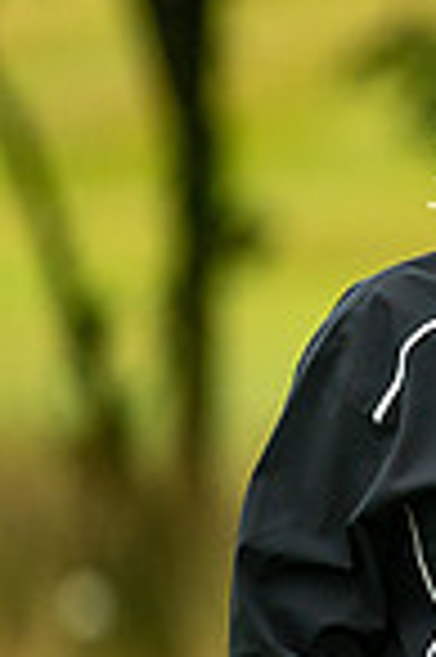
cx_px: 1155
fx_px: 21686
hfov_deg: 1.1
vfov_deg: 1.7
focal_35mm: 1191
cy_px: 459
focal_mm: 300
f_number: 4
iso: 1000
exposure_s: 1/500
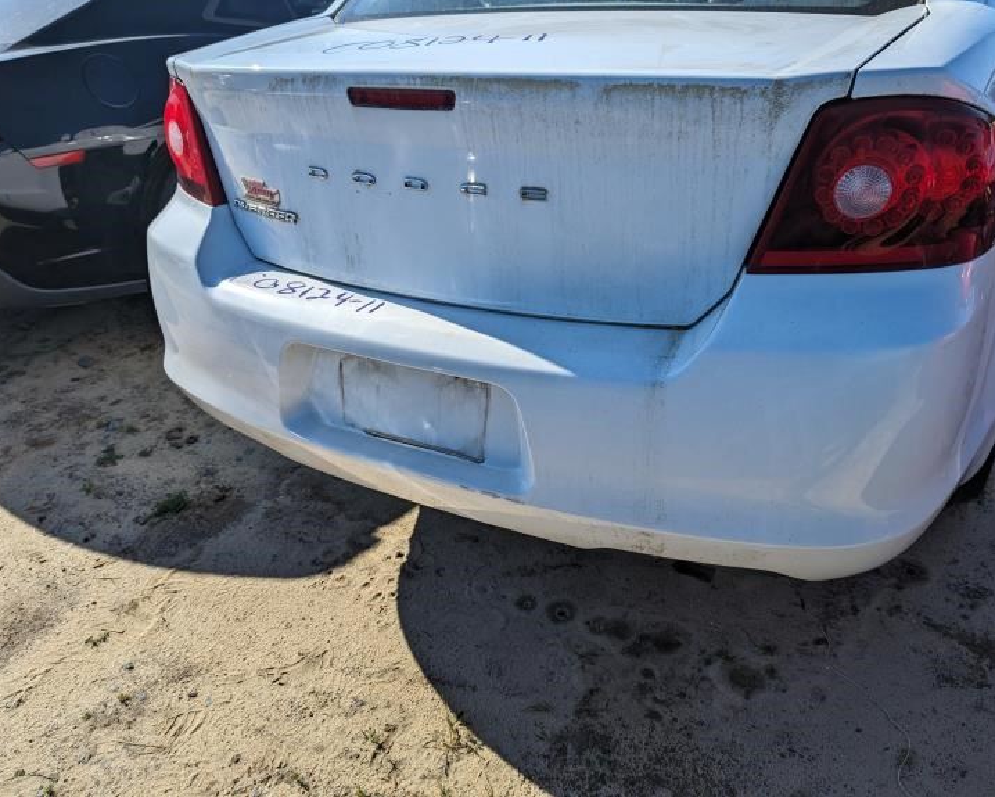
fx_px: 766
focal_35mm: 26
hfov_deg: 65.9
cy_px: 383
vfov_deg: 54.9
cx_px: 542
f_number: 1.68
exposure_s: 1/1484
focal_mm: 6.9
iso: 21
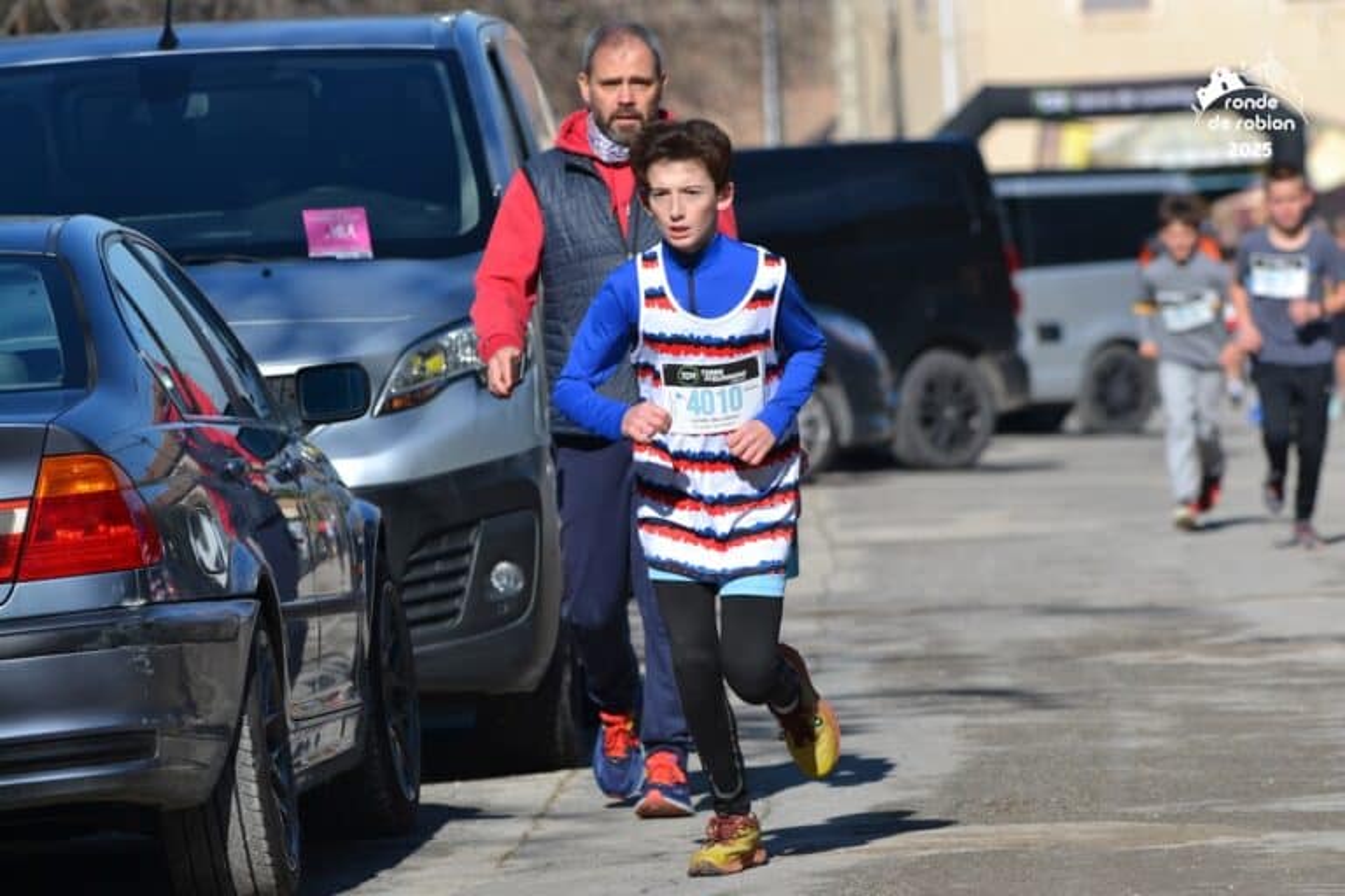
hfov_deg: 5.7
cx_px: 672
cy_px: 448
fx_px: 13449
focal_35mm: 360
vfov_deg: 3.8
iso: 400
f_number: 6.3
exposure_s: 1/1600
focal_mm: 240
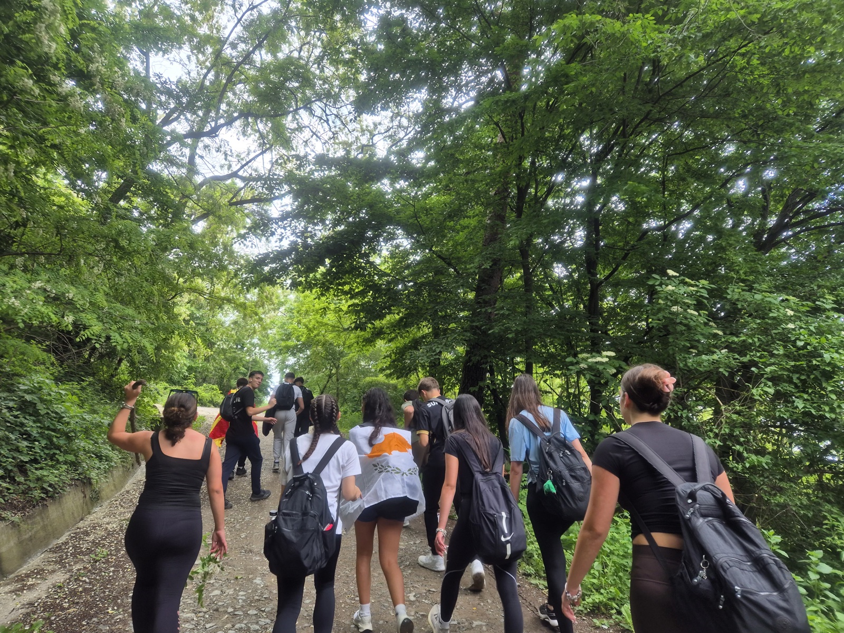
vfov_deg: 58.9
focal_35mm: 23
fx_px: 561
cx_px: 422
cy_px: 316
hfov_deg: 73.9
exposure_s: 1/228
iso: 25
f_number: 1.8
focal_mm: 5.4
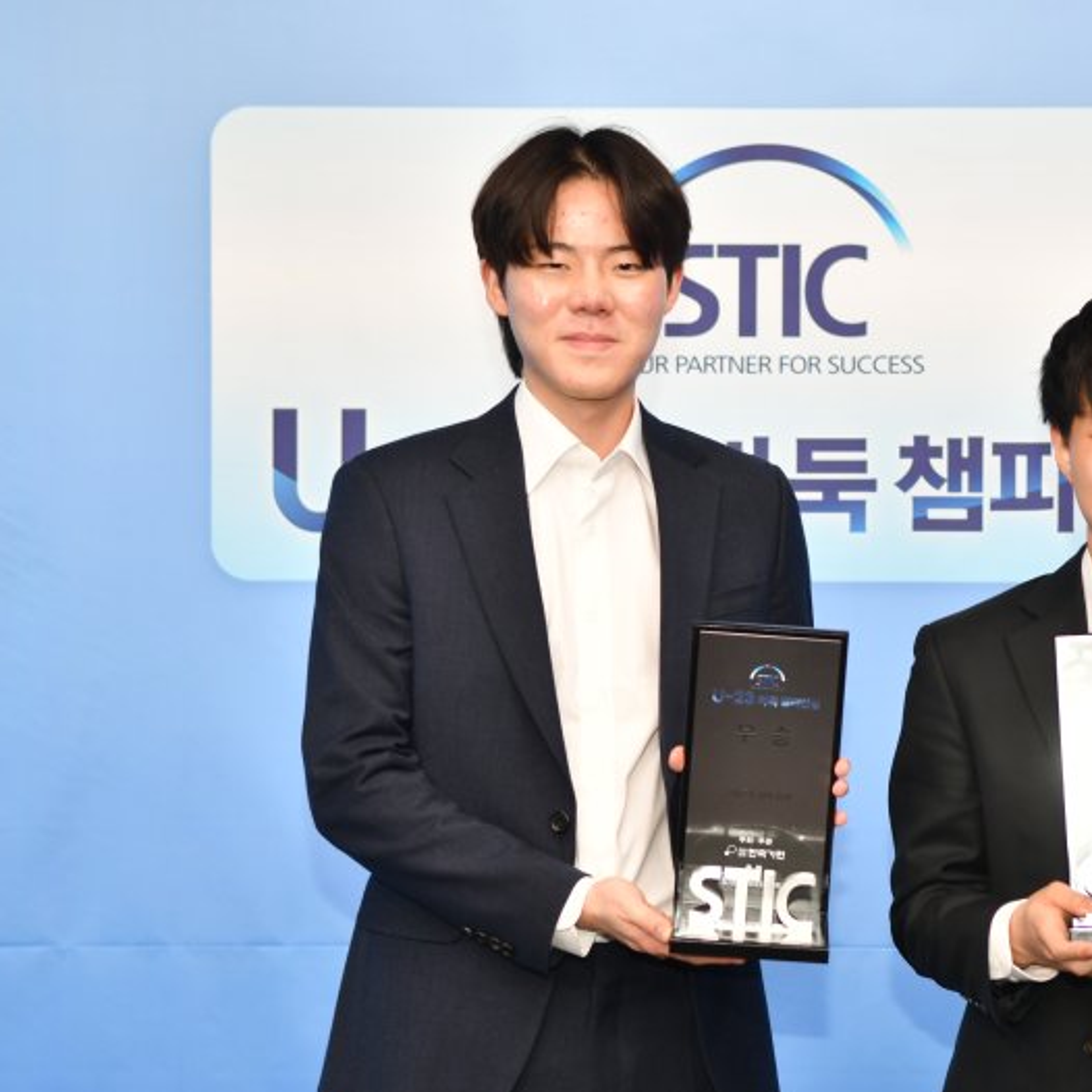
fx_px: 3462
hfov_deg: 17.8
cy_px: 547
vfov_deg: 17.9
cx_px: 814
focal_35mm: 97
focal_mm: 50
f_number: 4.5
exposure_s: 1/125
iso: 400
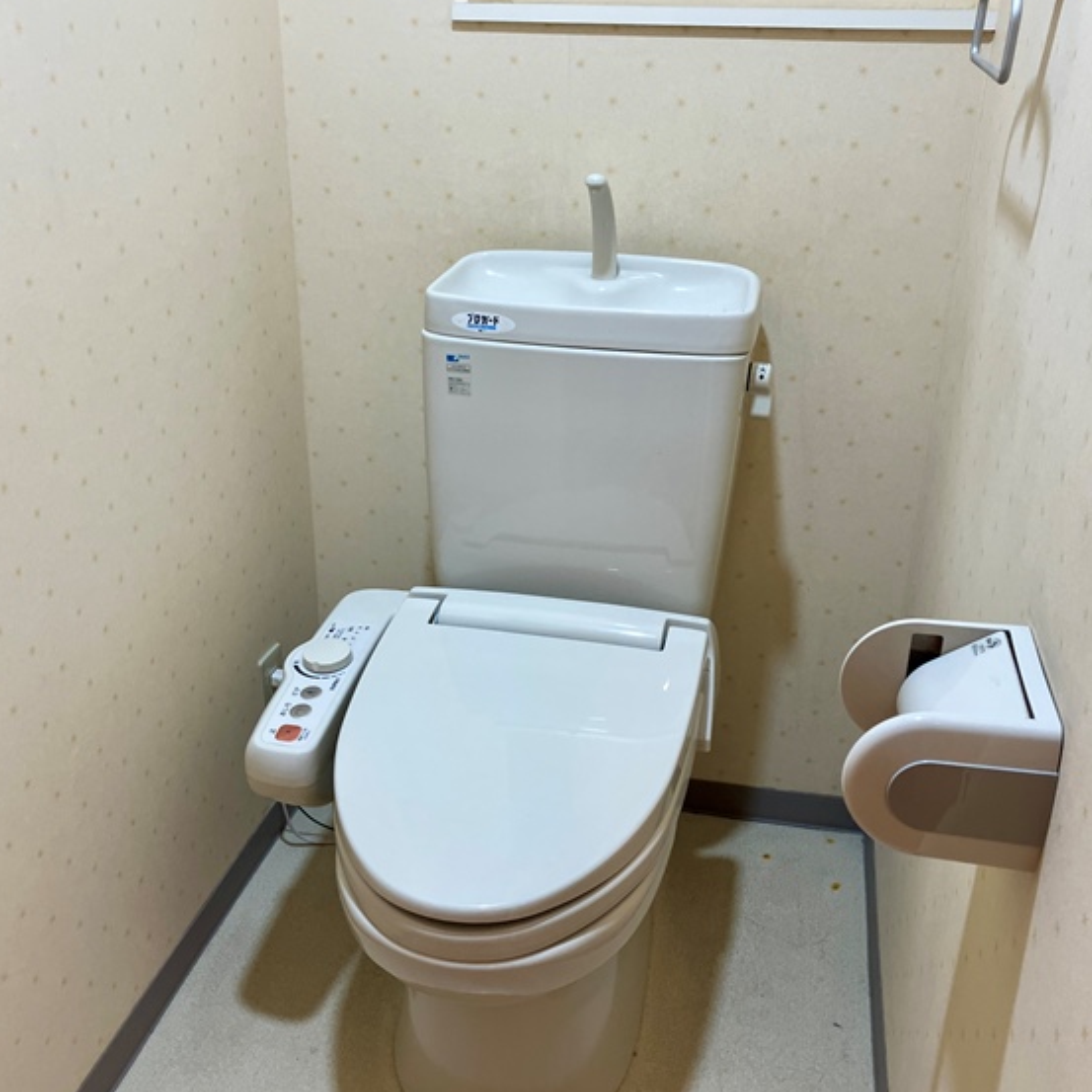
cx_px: 539
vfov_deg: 48.4
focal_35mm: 34
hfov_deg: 48.4
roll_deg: -0.5
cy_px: 563
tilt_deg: -25.0
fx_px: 1213
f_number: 1.8
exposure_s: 1/100
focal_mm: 3.99
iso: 80
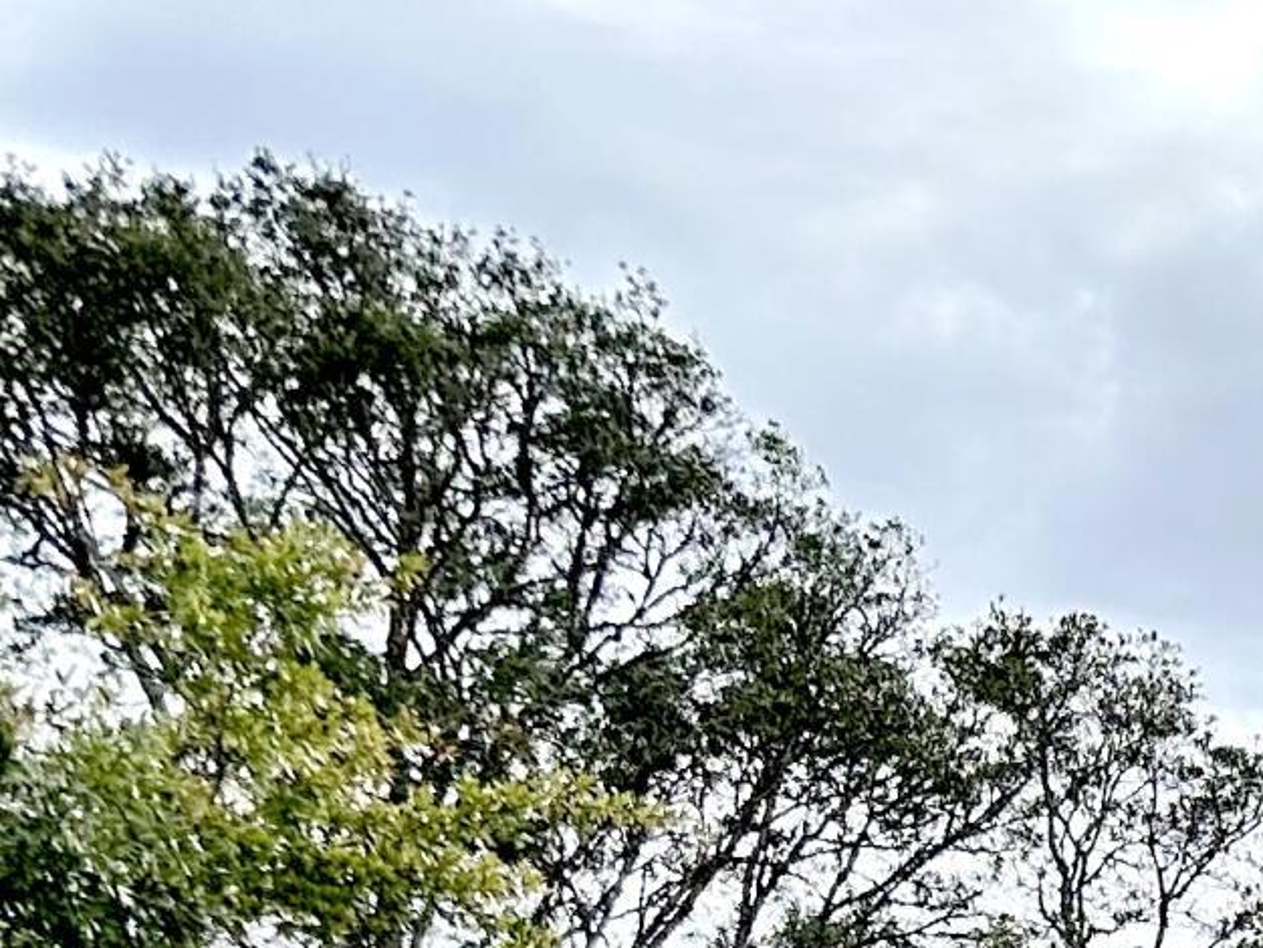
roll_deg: +0.4
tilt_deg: -2.6
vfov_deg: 11.3
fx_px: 4198
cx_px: 2704
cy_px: 2053
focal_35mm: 115
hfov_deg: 13.8
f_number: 1.78
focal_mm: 6.86
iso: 80
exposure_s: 1/5525
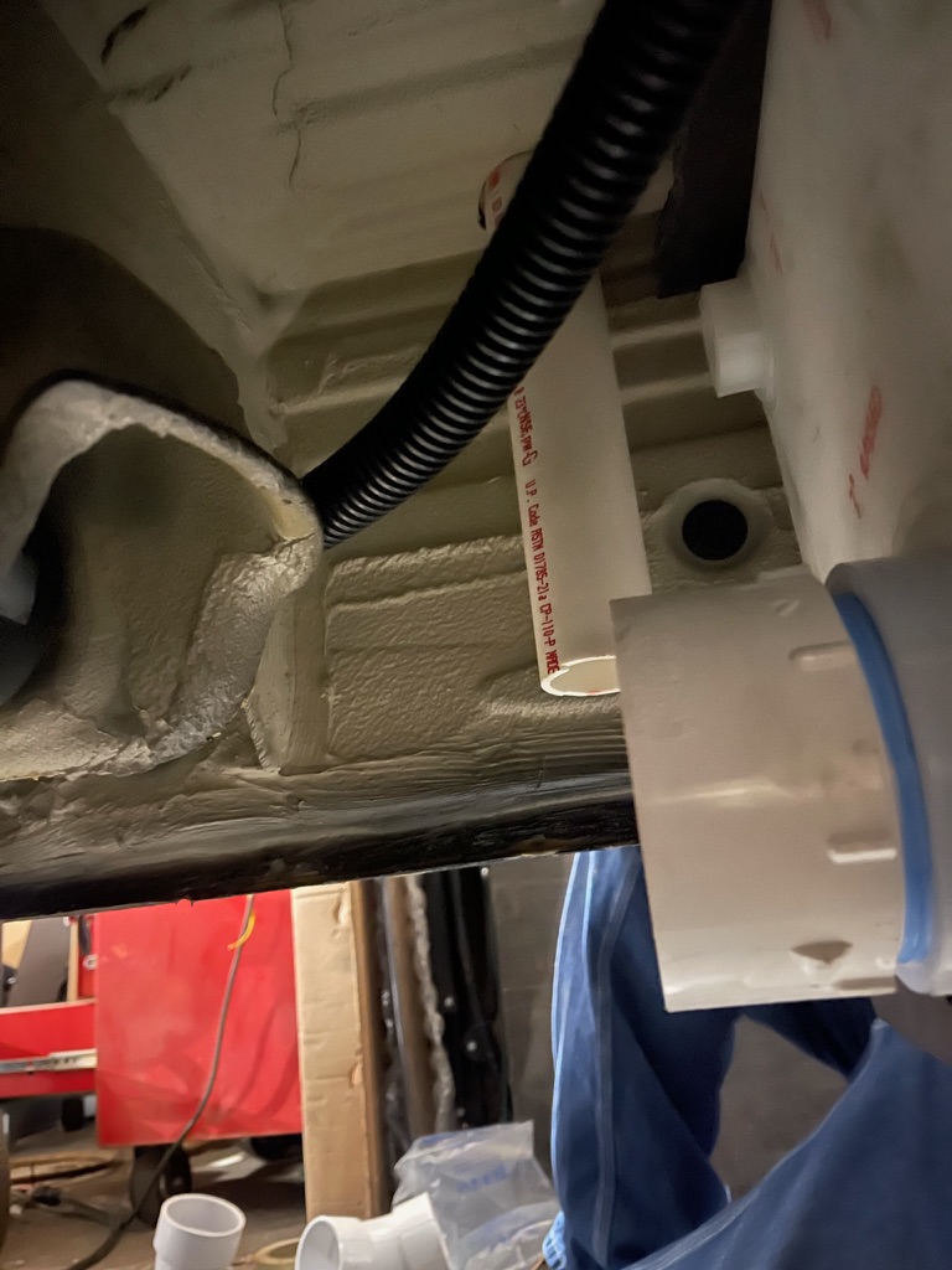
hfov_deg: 53.1
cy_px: 635
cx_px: 476
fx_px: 953
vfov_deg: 67.3
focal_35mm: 26
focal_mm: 5.1
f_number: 1.6
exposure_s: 1/9
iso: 2500
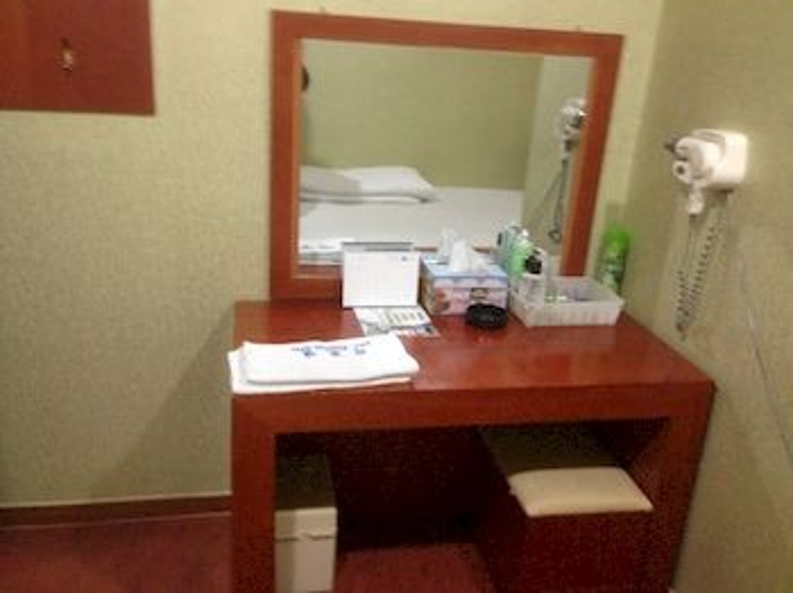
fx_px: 755
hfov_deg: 55.4
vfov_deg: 42.9
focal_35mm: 33
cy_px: 296
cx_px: 396
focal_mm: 4.12
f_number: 2.4
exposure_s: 1/20
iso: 400
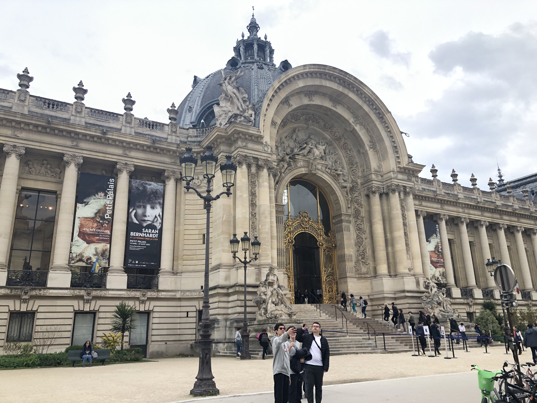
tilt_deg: +17.4
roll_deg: +0.2
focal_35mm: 28
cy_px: 202
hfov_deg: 63.4
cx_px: 268
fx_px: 434
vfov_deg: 49.7
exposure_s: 1/906
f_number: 1.8
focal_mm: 3.99
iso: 20
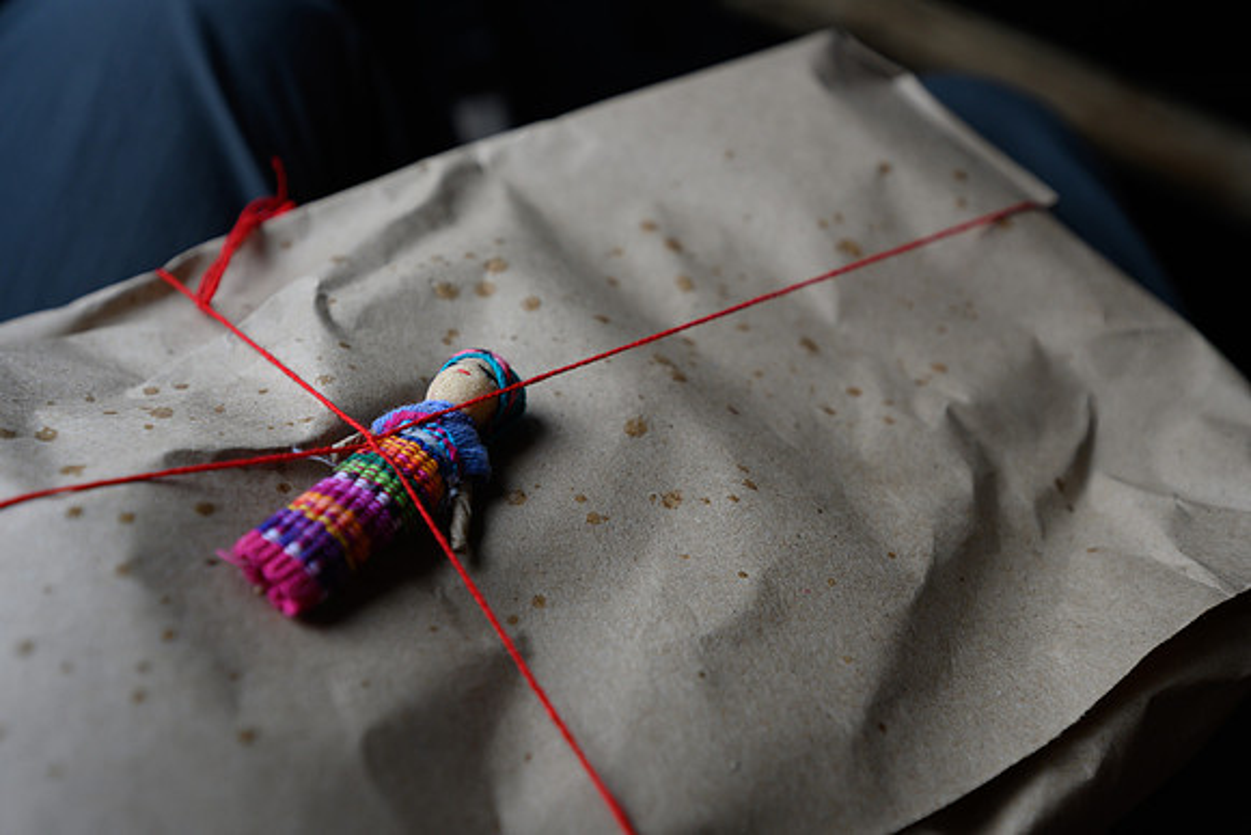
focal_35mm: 27
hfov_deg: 67.4
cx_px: 626
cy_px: 418
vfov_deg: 48.0
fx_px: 938
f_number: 5.6
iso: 320
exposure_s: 1/125
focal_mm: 27
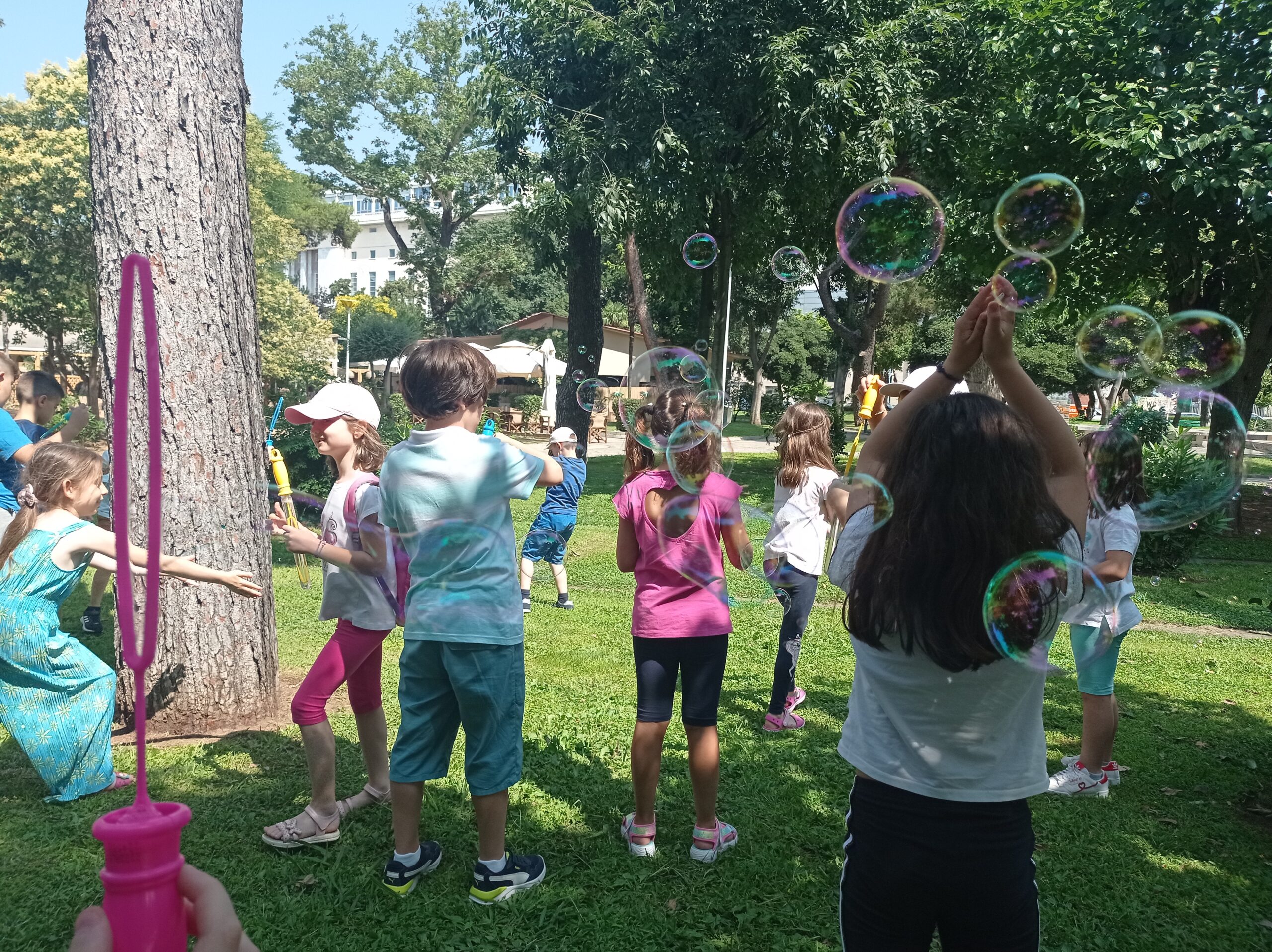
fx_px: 1028
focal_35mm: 28
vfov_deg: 49.7
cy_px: 476
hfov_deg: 63.5
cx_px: 636
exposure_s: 1/1712
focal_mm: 4.7
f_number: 1.79
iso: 105
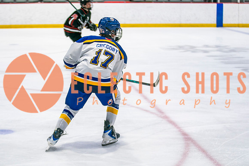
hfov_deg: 21.0
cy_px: 82
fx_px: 672
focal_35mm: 97
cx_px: 102
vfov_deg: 14.1
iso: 500
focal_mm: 70
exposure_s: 1/640
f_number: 2.8
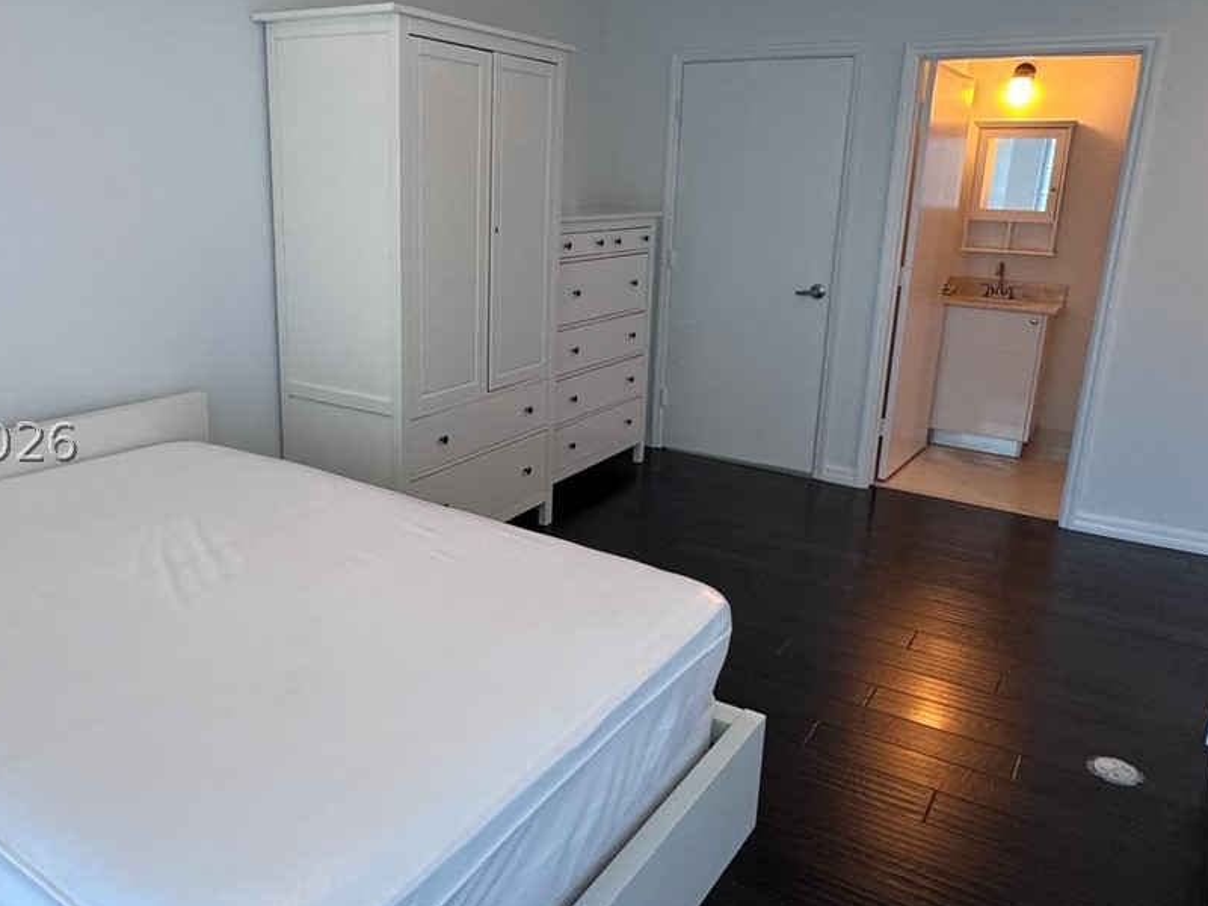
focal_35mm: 28
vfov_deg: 49.7
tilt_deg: -16.1
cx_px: 539
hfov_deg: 63.3
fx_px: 977
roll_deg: -2.4
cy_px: 441
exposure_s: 1/120
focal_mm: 2.22
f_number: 2.2
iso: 250
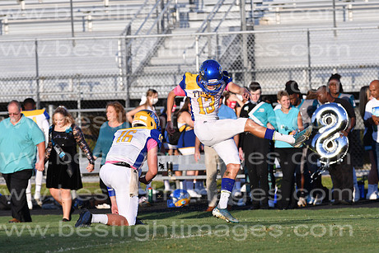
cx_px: 166
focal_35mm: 568
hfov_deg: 3.6
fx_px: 5981
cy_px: 141
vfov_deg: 2.4
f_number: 5.6
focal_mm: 300
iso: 400
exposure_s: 1/1600
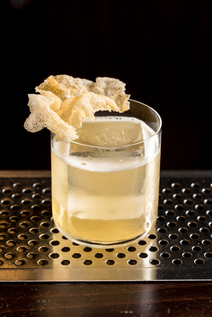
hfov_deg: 15.2
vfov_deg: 22.6
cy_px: 158
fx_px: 794
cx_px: 106
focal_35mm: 90
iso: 400
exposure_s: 1/200
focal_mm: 90
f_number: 9
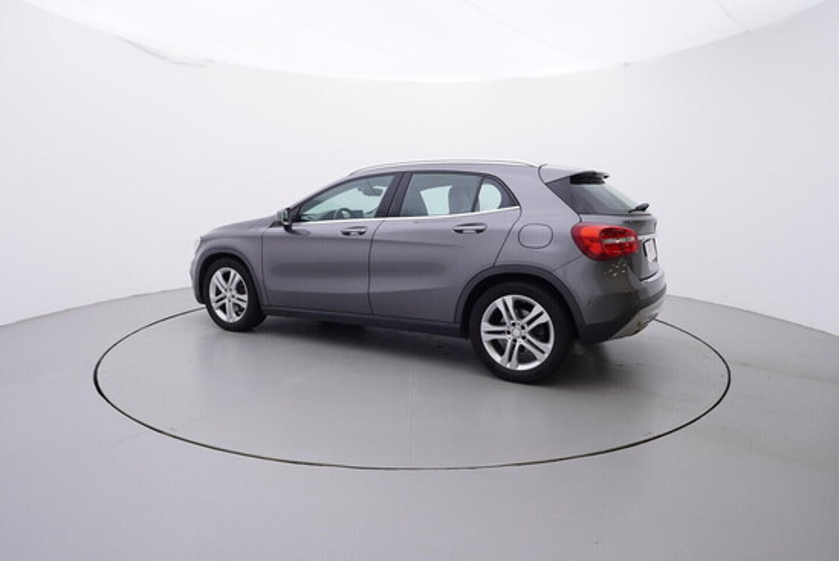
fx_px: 525
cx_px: 420
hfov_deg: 77.3
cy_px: 280
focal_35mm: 22
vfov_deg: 56.2
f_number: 5
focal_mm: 15
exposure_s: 1/80
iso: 200
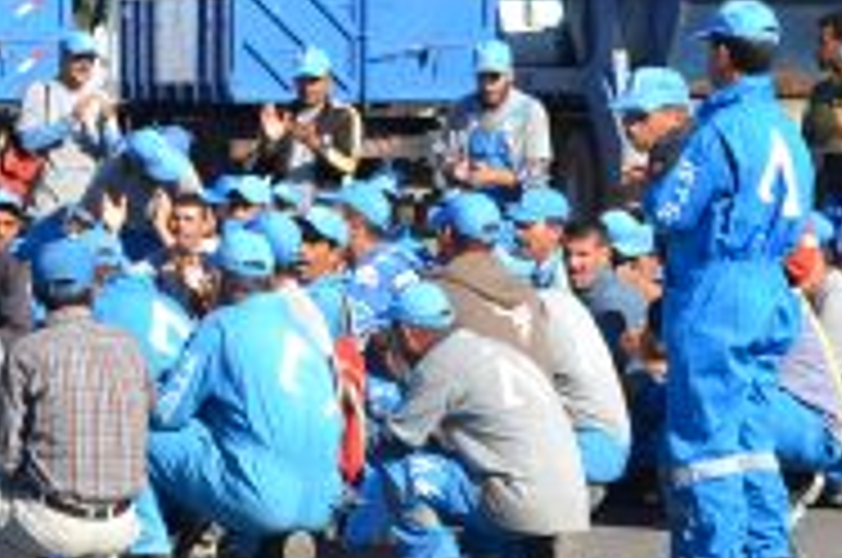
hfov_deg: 9.0
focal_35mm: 226
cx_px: -257
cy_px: 216
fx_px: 5277
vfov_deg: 6.1
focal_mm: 44
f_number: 9
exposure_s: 1/320
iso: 100
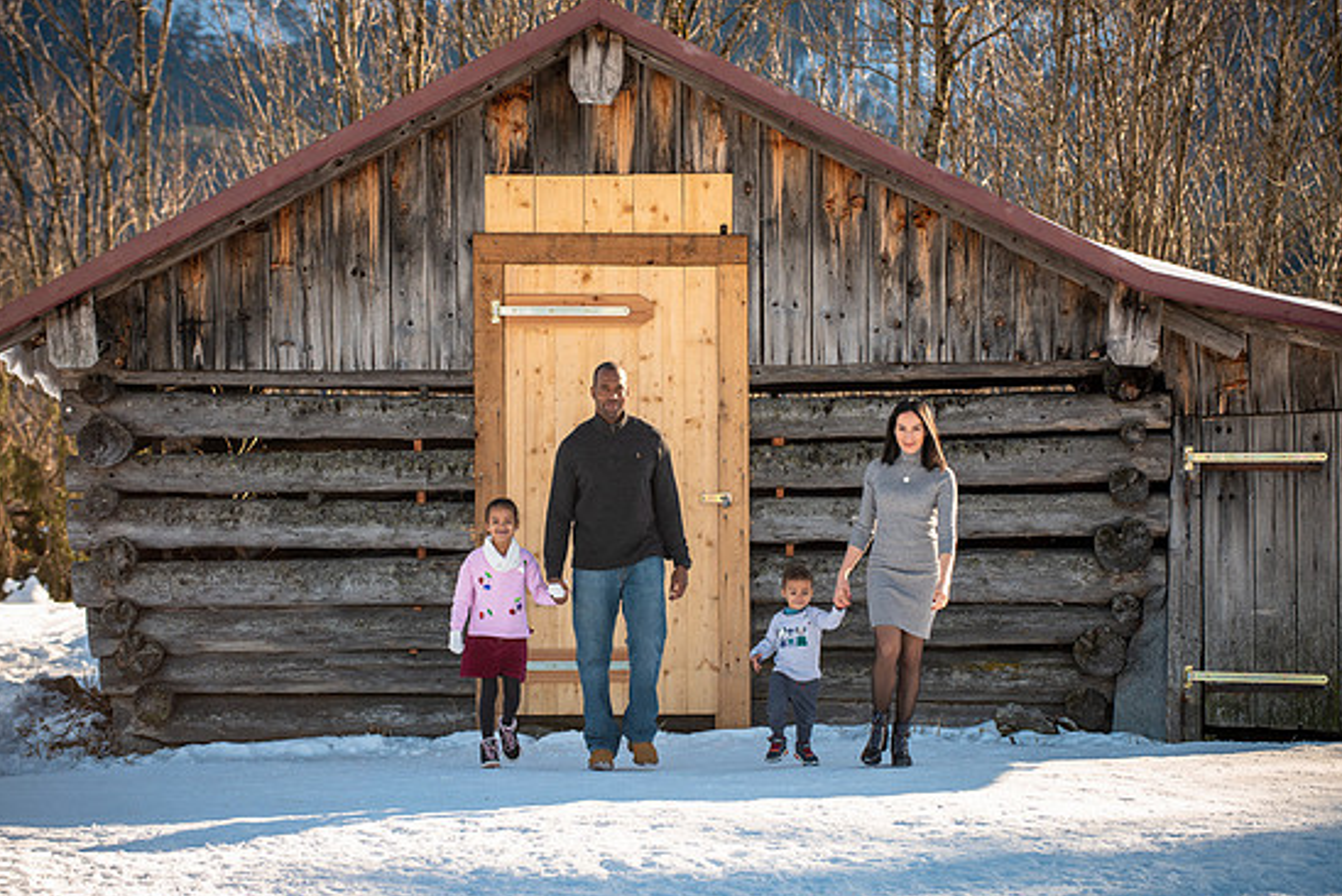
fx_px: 5296
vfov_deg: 9.7
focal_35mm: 142
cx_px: 642
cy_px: 447
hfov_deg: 14.4
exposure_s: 1/640
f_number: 5
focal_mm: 130
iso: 200
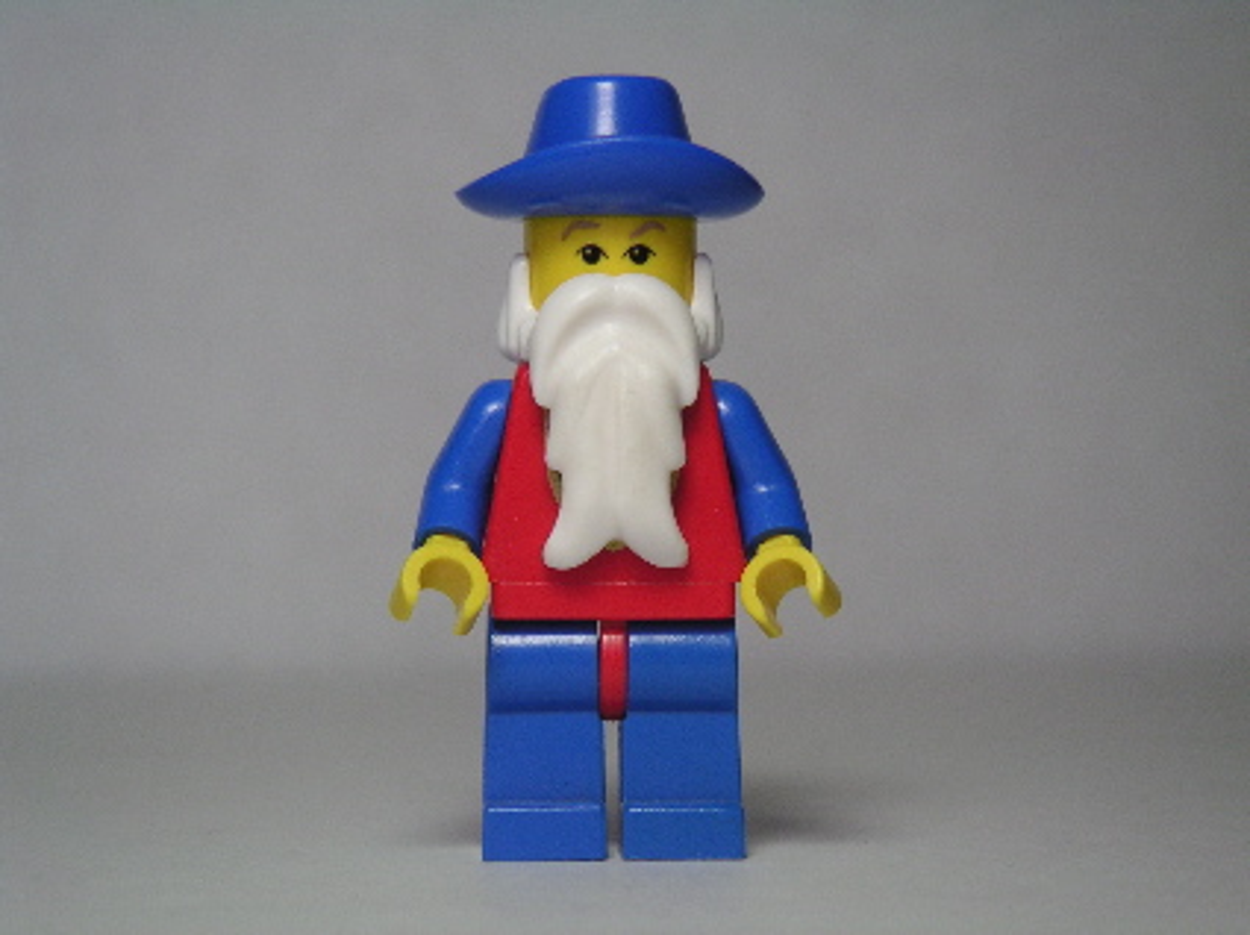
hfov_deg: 17.7
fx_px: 4005
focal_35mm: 111
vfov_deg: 13.3
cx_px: 625
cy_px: 468
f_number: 3.6
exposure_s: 1/111
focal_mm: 17.1
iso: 80
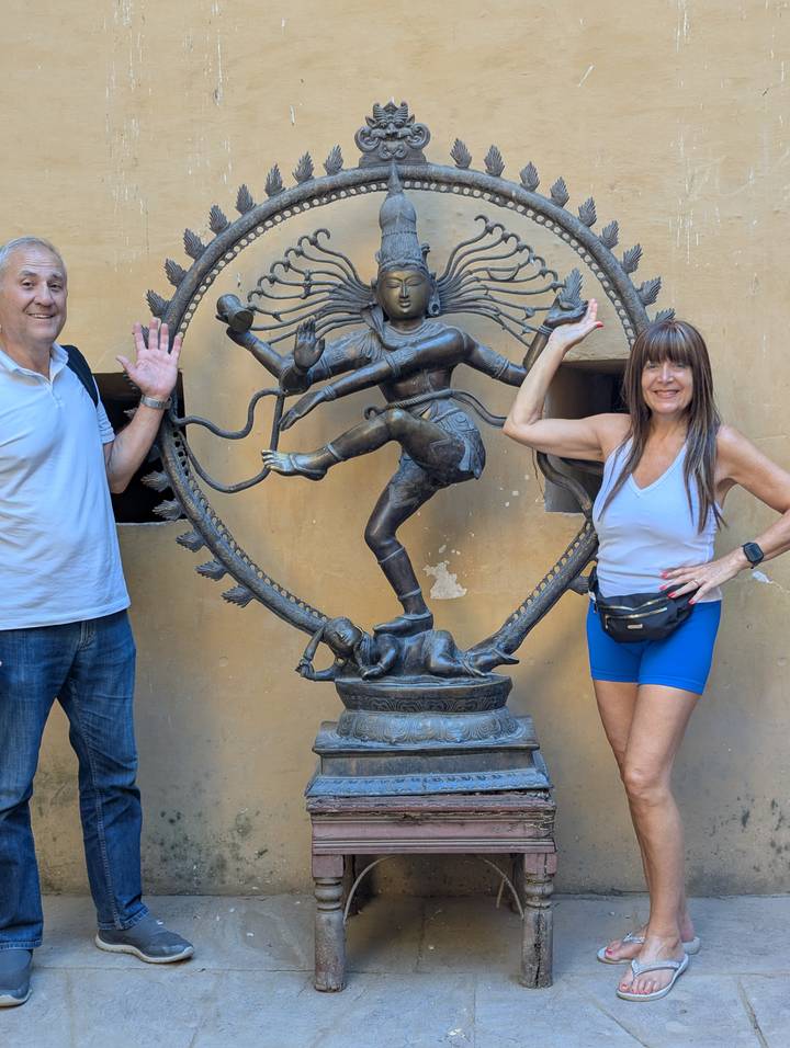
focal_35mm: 48
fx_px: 1457
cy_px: 524
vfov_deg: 39.6
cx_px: 395
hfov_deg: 30.3
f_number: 1.85
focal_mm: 6.81
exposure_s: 1/99.9
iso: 43
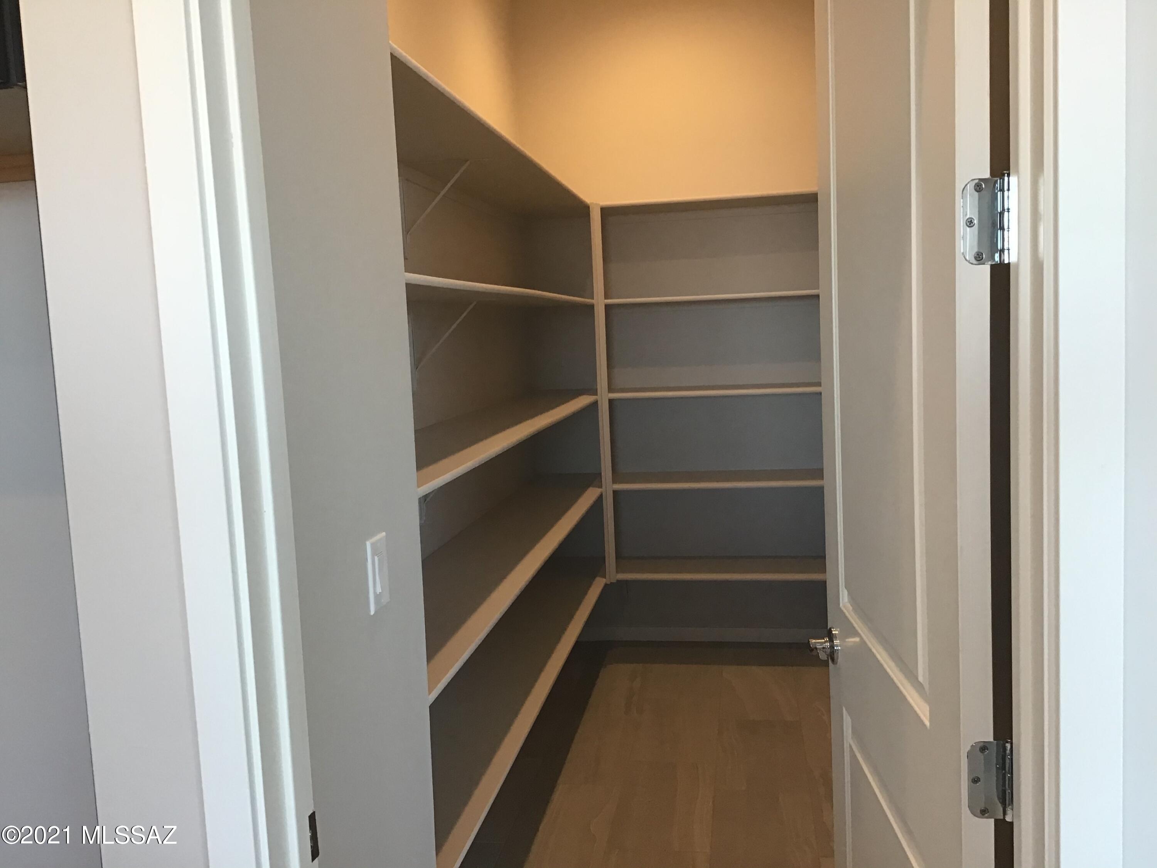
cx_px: 578
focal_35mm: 31
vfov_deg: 45.4
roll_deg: +2.2
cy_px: 434
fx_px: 1036
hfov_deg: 58.4
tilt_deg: -6.7
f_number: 2.4
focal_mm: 3.3
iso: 64
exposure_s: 1/30
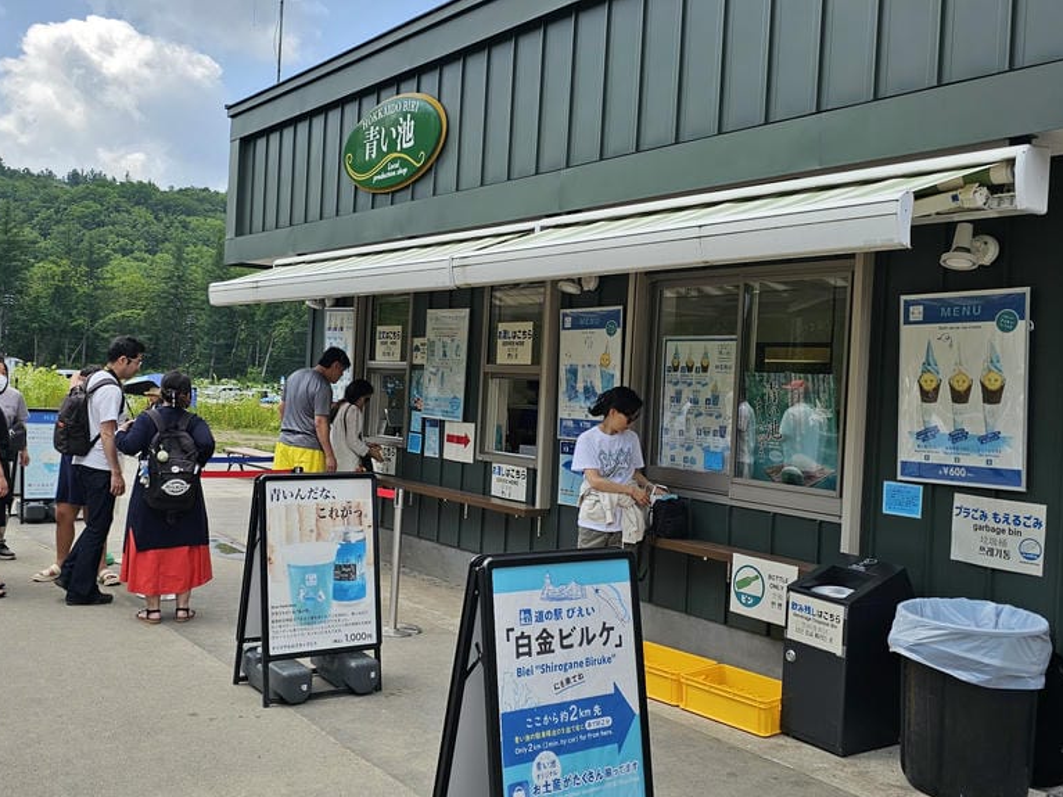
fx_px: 1105
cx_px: 482
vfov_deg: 39.6
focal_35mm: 36
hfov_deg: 51.3
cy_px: 378
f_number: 1.7
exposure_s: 1/535
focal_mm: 6.3
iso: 10
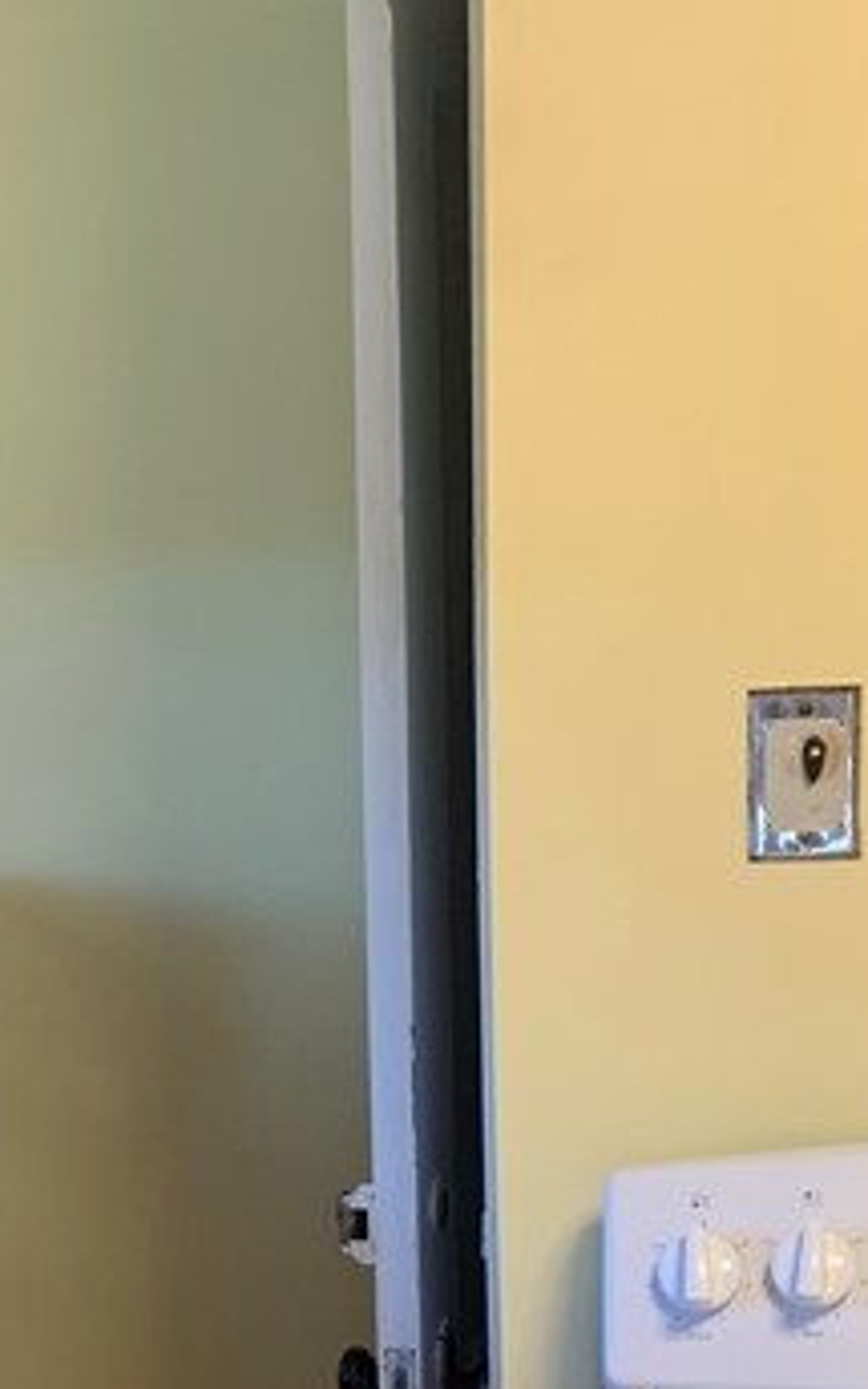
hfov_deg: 14.8
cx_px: -436
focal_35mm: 82
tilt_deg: -6.0
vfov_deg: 24.6
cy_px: 1215
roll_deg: +5.3
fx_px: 3104
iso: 64
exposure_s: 1/60
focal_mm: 4.25
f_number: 1.8
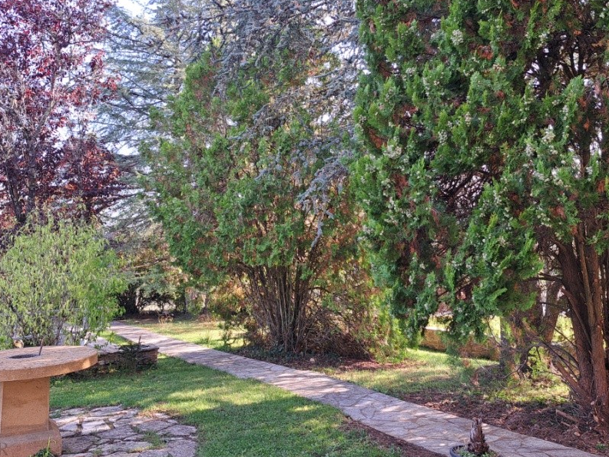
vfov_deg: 45.1
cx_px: 269
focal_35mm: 31
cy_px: 176
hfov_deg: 58.2
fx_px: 545
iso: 50
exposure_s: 1/100
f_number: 1.8
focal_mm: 5.23
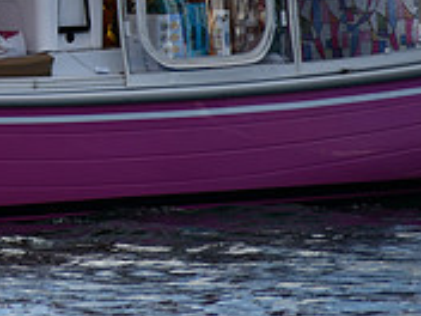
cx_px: -237
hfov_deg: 1.7
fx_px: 14424
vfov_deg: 1.3
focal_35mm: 1186
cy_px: -97
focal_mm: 250
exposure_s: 1/1250
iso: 200
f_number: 6.3
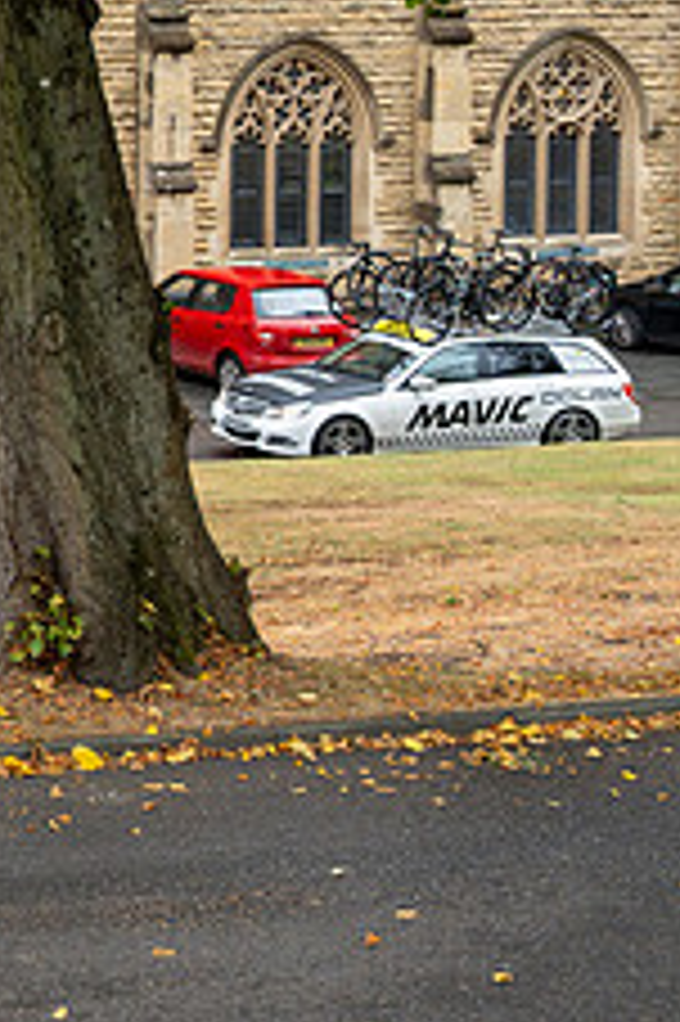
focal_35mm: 116
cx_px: -901
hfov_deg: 10.3
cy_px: -119
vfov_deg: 17.1
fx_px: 3291
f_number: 4
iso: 800
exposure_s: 1/800
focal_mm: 28
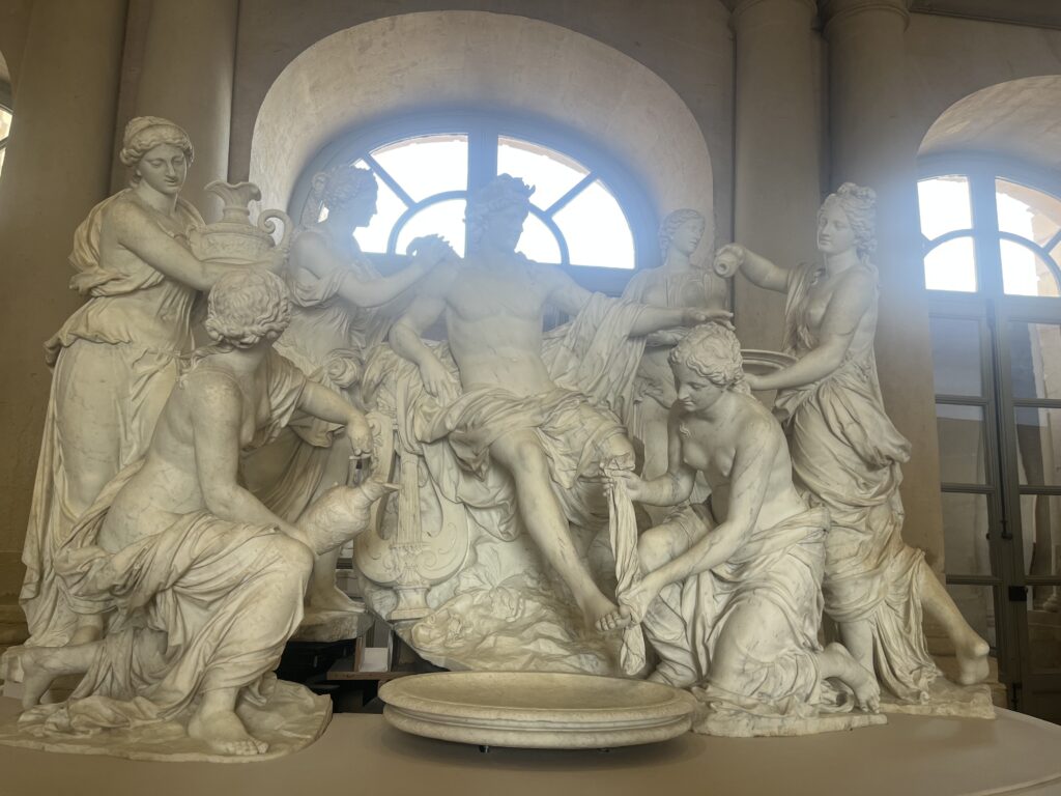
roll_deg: -1.7
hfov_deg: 67.3
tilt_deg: +10.6
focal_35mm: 26
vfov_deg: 53.1
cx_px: 530
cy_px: 398
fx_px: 797
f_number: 1.6
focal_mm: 5.1
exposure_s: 1/100
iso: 32
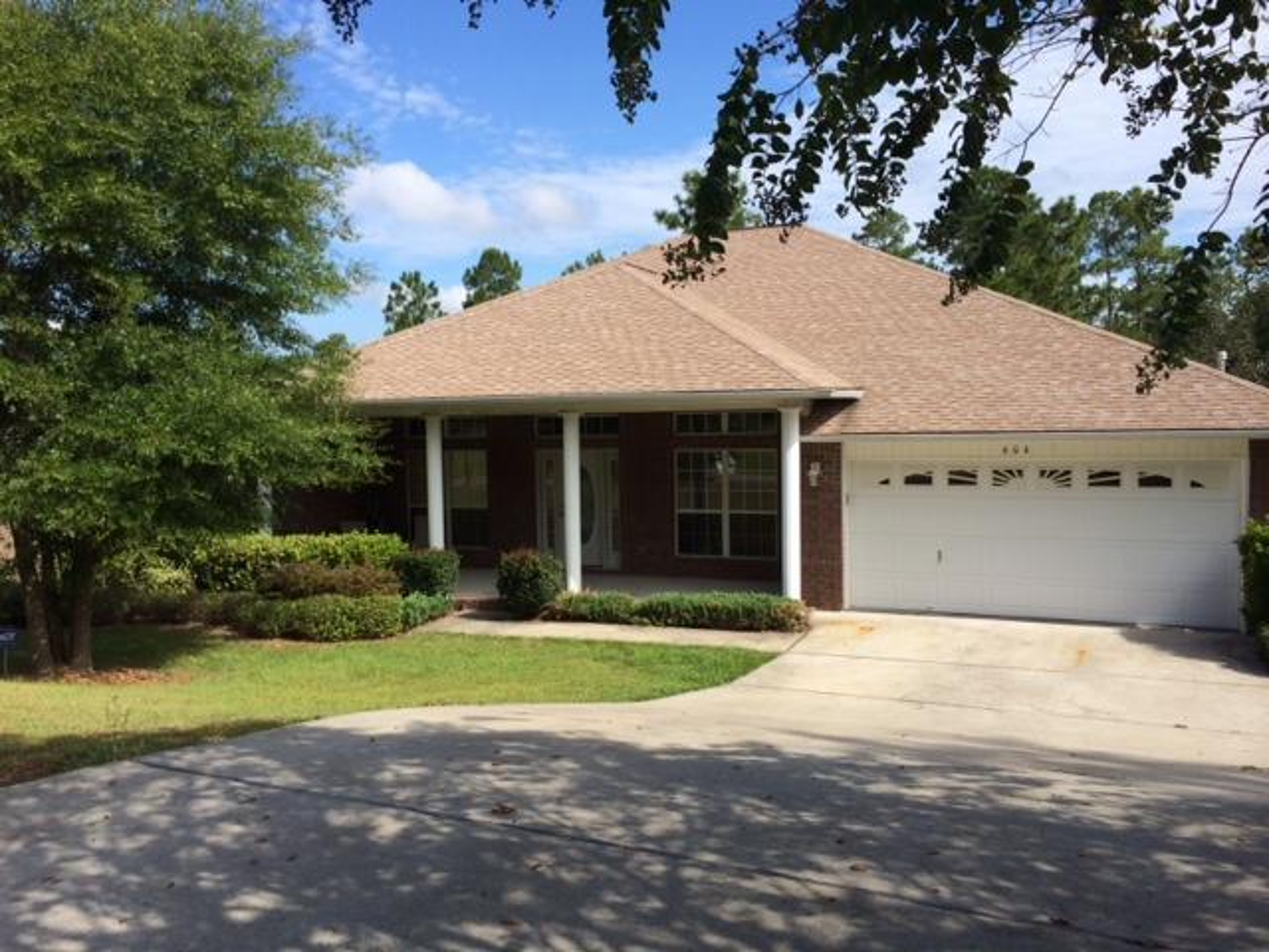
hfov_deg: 60.0
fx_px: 1100
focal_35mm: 30
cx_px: 634
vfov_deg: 46.8
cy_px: 476
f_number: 2.2
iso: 32
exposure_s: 1/1786
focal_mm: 4.12
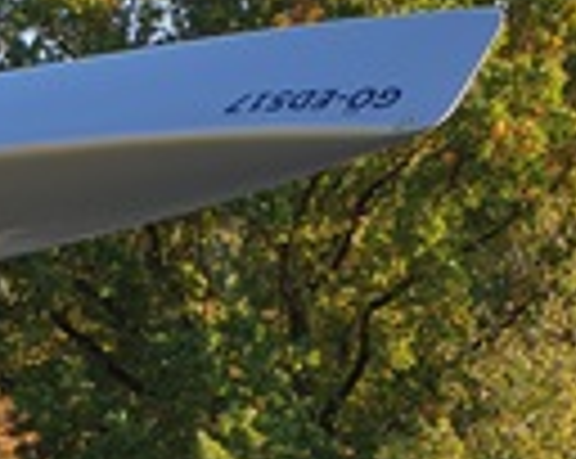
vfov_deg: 12.3
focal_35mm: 120
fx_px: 2043
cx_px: 61
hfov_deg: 15.9
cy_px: 657
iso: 50
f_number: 2.4
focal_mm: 4.3
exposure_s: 1/458
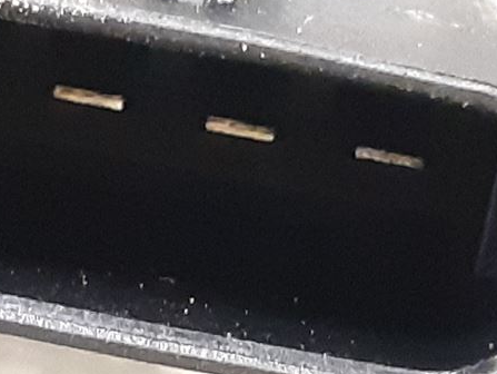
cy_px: 201
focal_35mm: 119
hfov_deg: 16.5
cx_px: 162
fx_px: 1710
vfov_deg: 12.5
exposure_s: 1/20
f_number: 1.7
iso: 500
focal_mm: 3.93
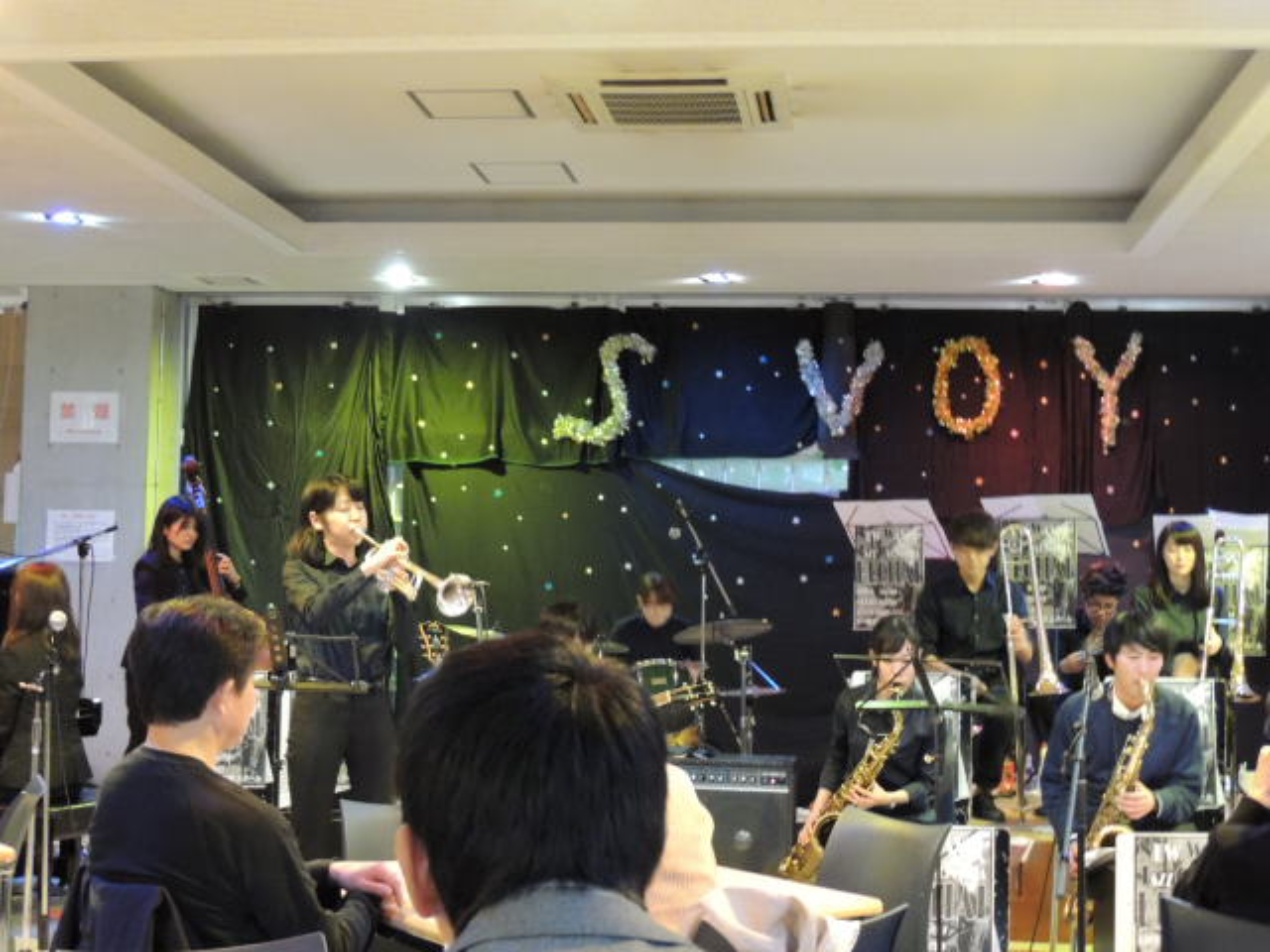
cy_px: 476
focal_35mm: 50
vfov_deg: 29.1
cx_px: 635
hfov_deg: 38.2
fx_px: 1834
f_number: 3.6
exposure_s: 1/3
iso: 1600
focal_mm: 8.9
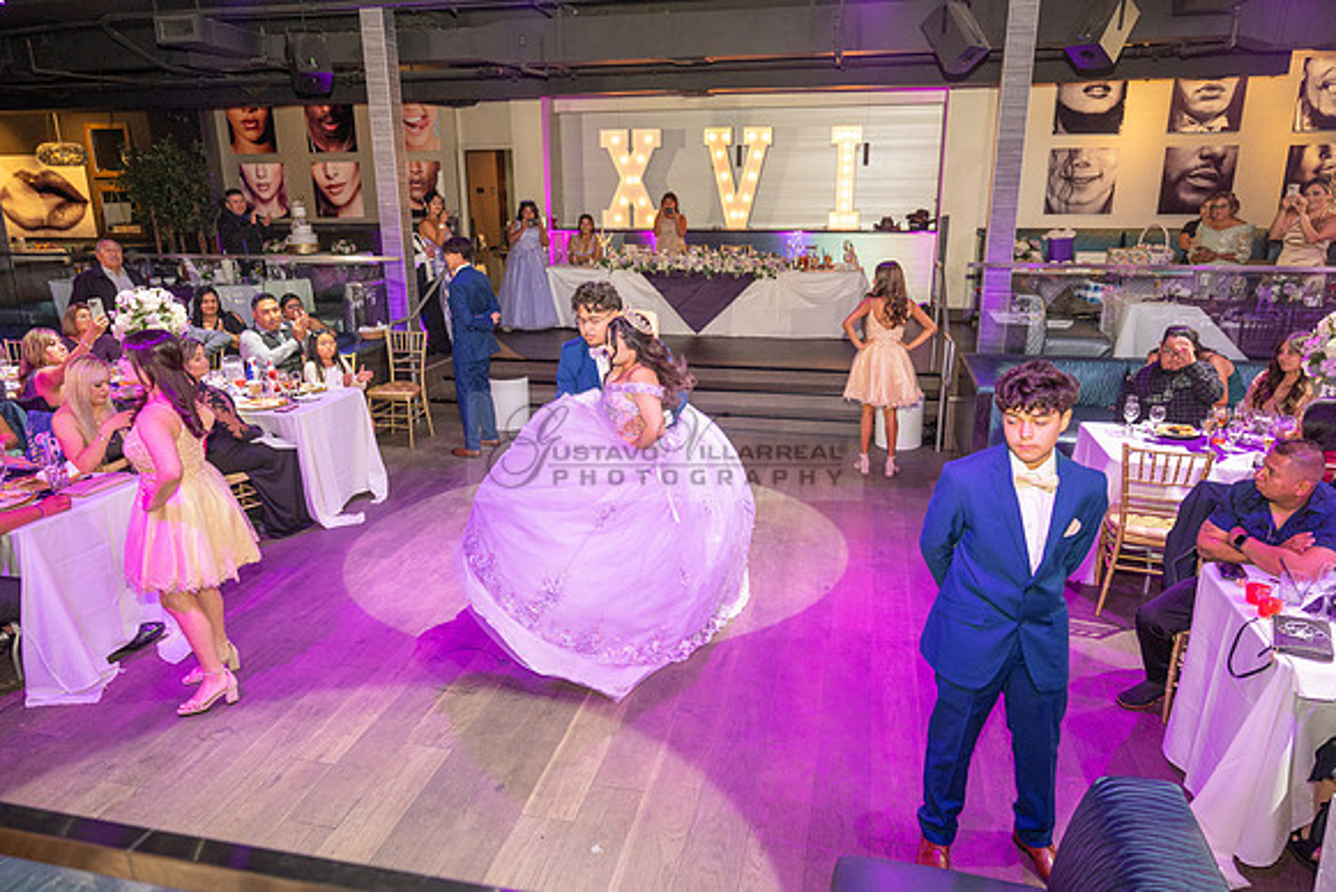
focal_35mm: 24
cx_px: 668
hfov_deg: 73.7
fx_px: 891
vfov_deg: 53.2
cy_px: 446
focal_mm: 24
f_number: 3.5
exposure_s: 1/125
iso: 1000
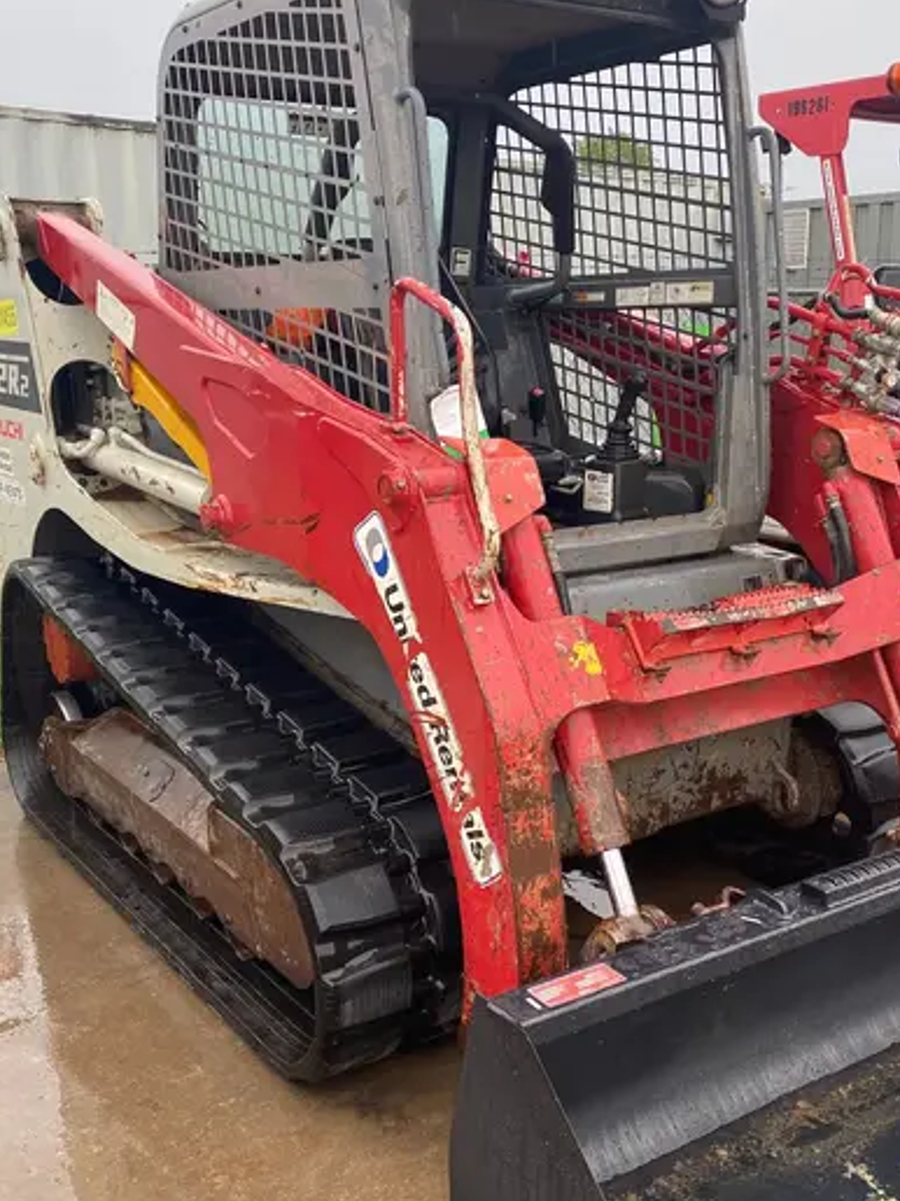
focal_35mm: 37
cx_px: 492
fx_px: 1283
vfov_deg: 49.9
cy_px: 705
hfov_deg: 38.6
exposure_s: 1/121
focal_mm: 4.25
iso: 80
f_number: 1.8
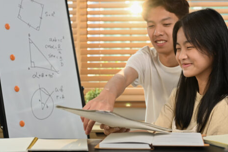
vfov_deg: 20.9
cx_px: 131
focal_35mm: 65
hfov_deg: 30.9
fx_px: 412
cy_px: 55
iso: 400
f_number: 4
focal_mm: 50
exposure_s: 1/60
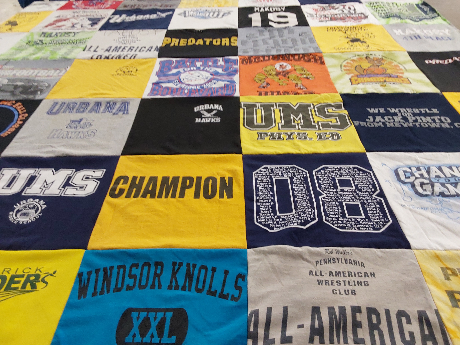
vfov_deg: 49.7
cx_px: 230
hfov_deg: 63.4
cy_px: 172
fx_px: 372
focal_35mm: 28
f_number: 1.9
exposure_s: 1/60
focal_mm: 2.91
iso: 125
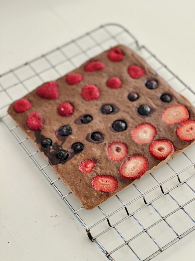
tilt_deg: -49.8
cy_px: 130
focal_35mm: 77
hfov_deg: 19.1
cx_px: 98
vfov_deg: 25.3
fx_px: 578
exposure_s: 1/40
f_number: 2.8
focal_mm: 9
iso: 250
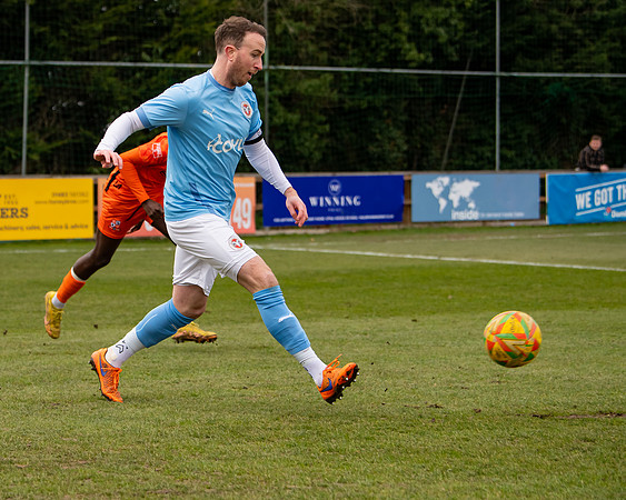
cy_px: 245
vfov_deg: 14.2
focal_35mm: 109
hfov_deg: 17.6
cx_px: 174
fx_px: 2015
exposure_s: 1/1600
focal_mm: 78
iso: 500
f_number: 4
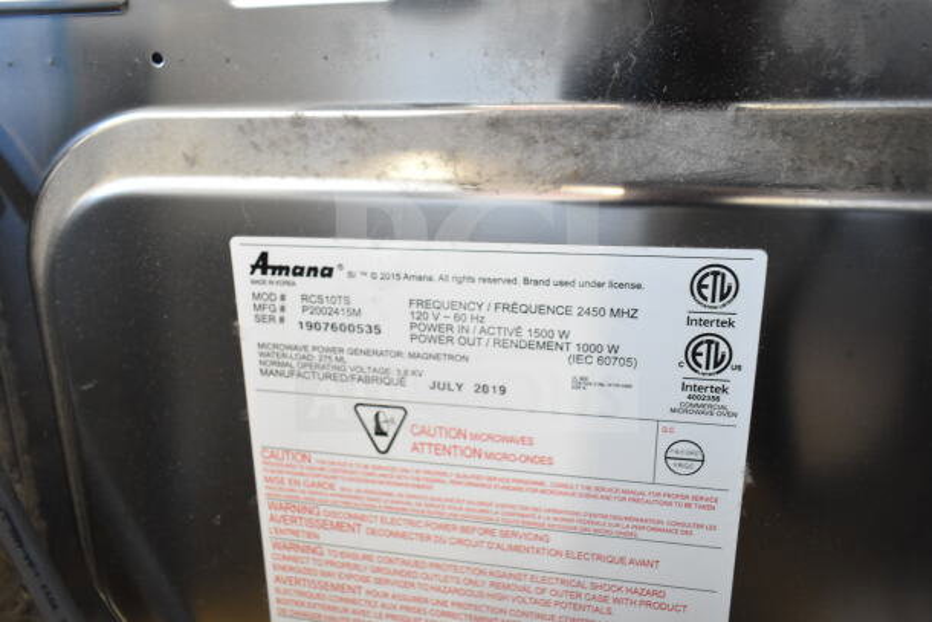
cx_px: 466
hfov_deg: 67.4
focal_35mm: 27
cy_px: 311
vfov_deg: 48.0
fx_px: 699
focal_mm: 18
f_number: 3.5
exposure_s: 1/50
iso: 1600
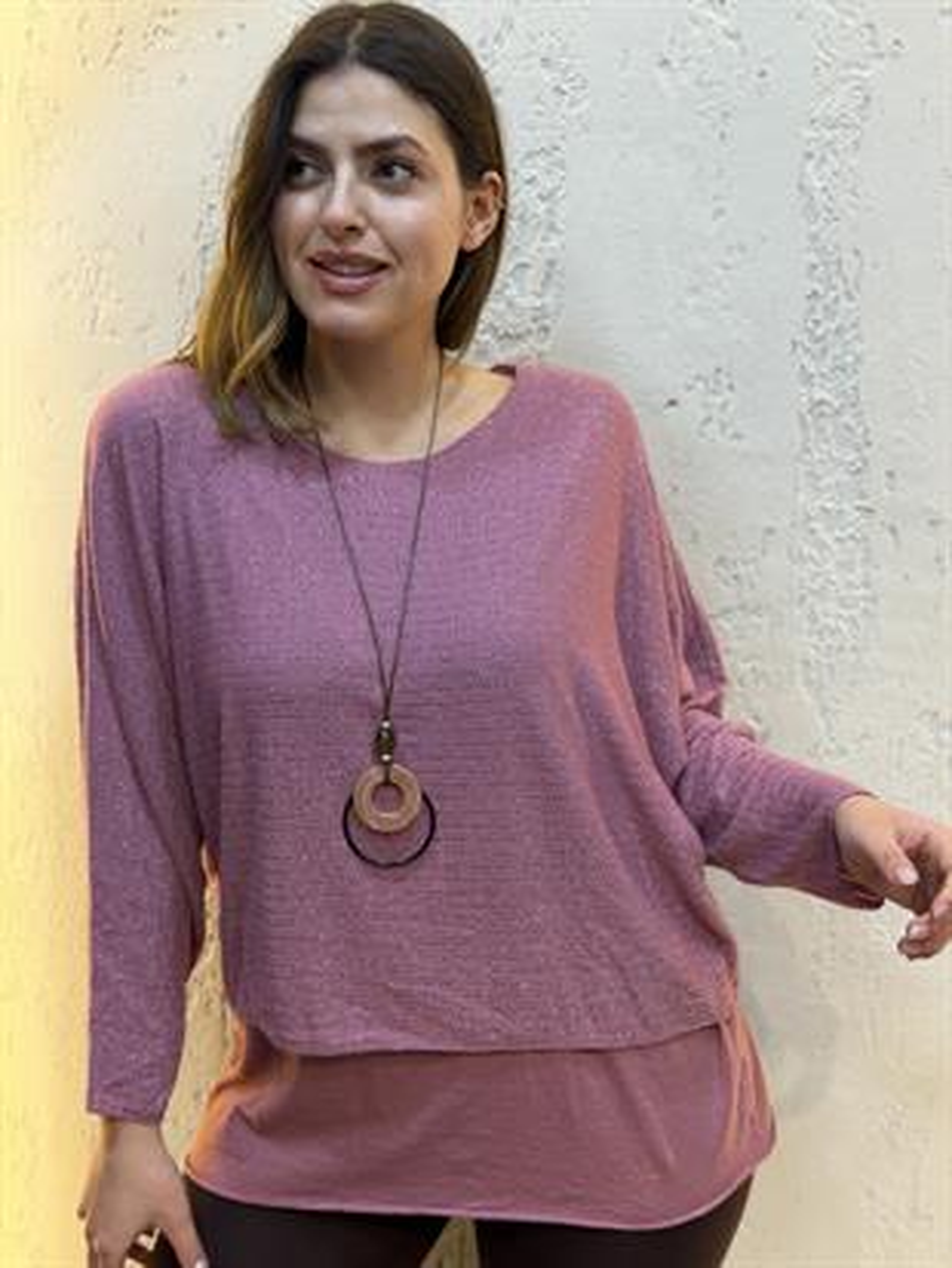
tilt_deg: -11.2
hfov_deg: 30.3
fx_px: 1759
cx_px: 476
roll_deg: -0.7
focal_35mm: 48
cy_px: 634
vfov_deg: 39.6
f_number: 1.78
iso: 80
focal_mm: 6.76
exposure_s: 1/100
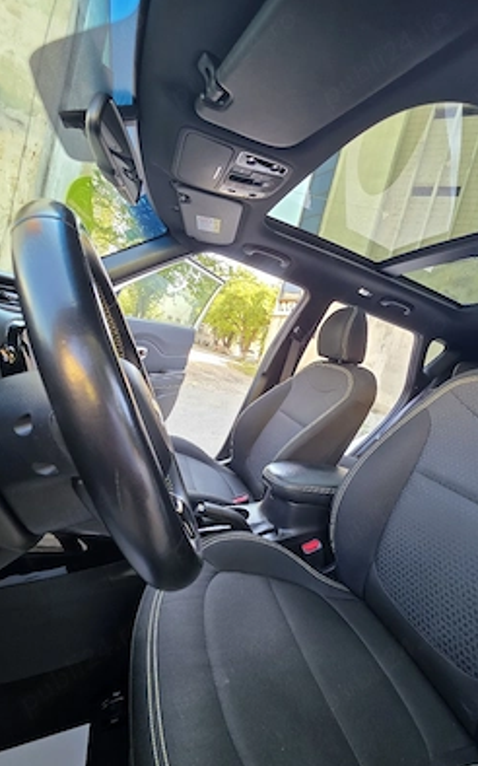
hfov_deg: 78.2
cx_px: 272
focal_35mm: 14
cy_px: 385
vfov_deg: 105.3
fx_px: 292
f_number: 1.9
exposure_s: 1/101
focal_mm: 2.2
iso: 125
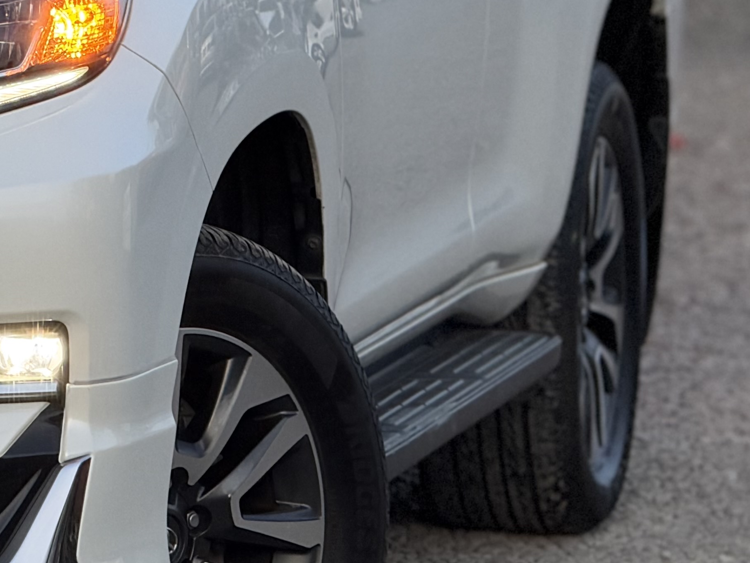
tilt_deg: -4.7
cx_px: -329
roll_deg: +0.2
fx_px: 6847
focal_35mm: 316
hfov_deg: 6.2
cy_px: 137
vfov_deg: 4.7
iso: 200
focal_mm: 16.89
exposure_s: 1/121
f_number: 2.8
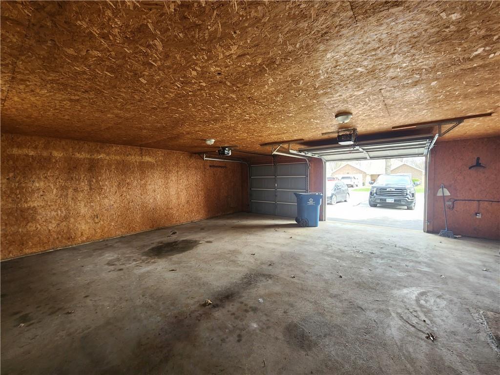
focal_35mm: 13
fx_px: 188
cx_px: 250
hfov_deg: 106.2
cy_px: 188
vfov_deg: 89.9
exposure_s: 1/60
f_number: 2.2
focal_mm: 2.2
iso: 200
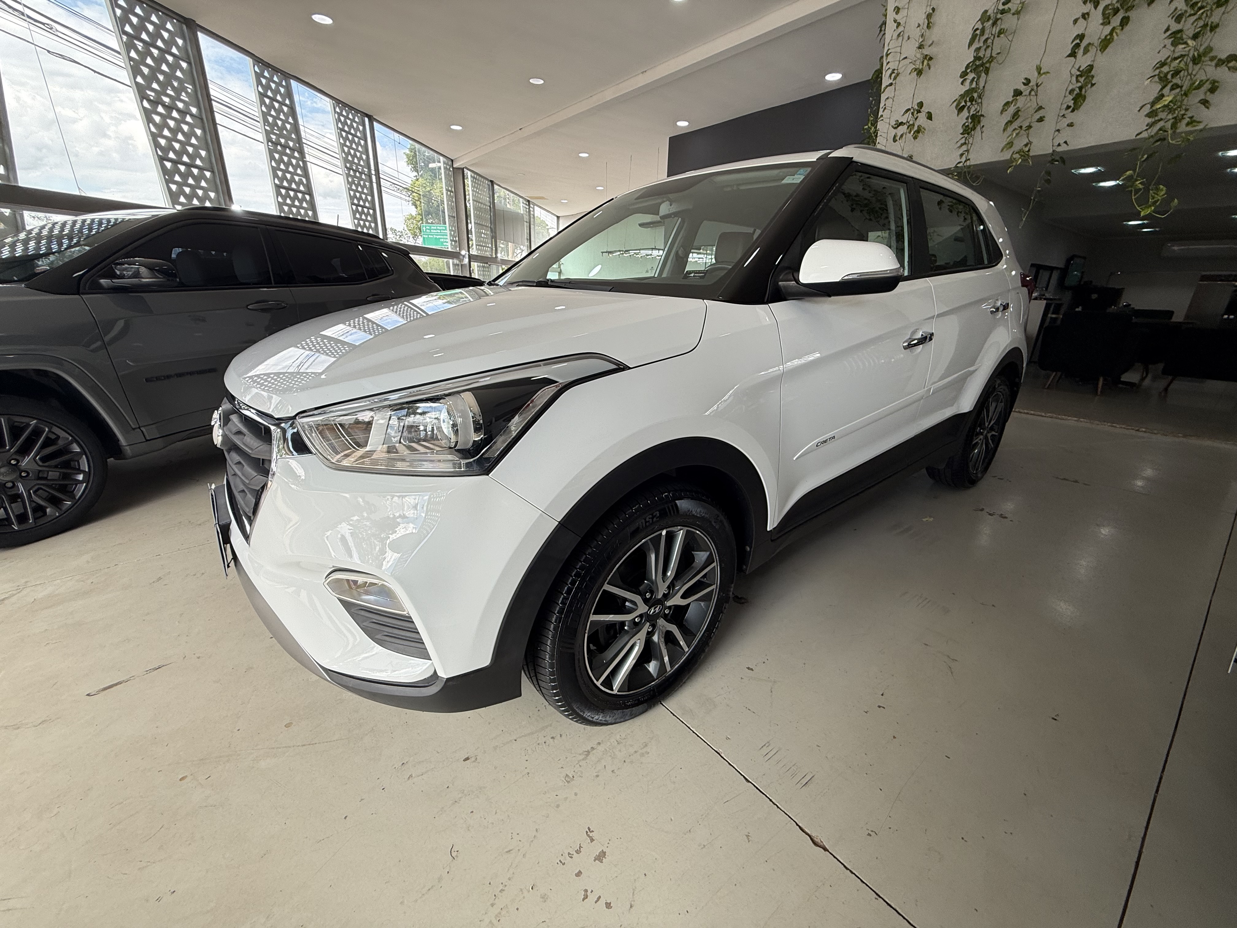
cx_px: 618
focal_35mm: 14
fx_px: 500
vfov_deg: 85.7
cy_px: 464
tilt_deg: -19.2
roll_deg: -1.4
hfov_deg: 102.1
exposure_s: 1/141
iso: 50
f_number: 2.2
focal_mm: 2.22
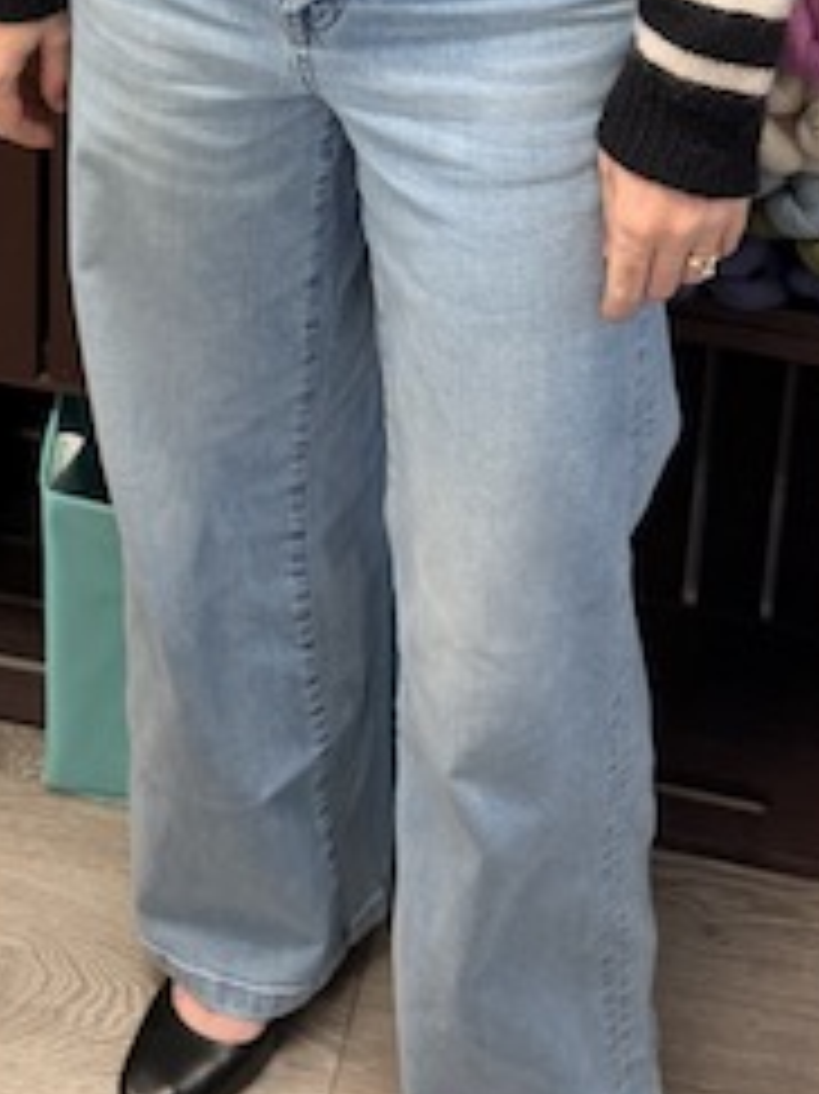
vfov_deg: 22.0
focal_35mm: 79
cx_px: 364
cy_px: -356
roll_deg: -4.8
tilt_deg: -20.7
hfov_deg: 18.6
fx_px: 2494
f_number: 1.78
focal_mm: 6.76
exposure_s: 1/120
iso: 200
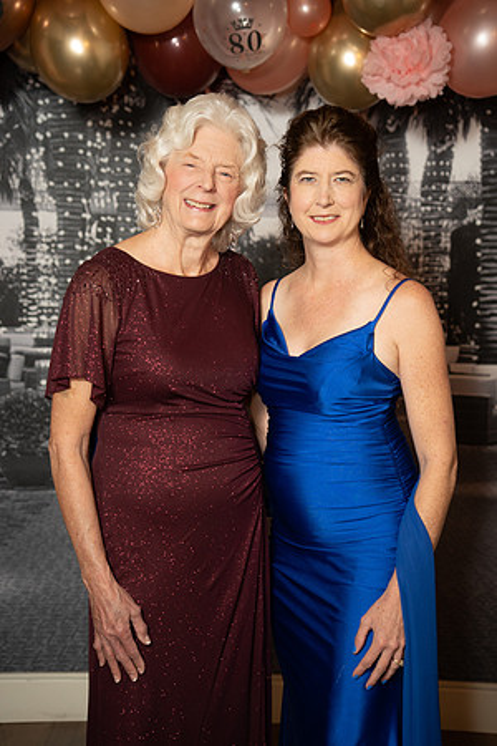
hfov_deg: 23.1
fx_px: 1218
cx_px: 248
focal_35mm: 59
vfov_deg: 34.0
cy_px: 373
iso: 1000
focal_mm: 58.8
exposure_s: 1/160
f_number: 2.8
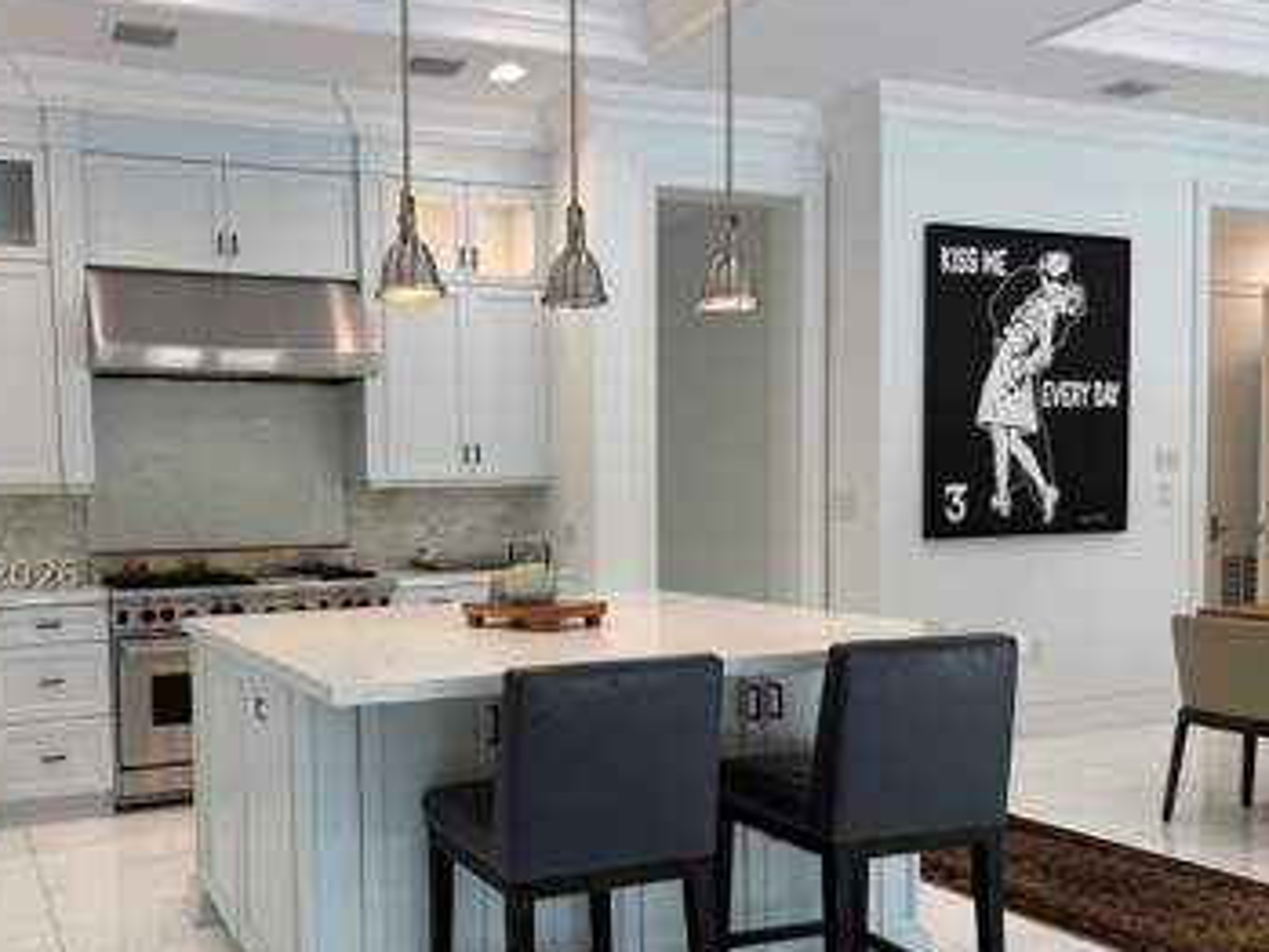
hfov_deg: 54.1
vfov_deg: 42.7
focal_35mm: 33
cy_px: 574
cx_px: 415
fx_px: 1210
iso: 64
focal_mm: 6.76
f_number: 1.78
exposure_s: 1/120
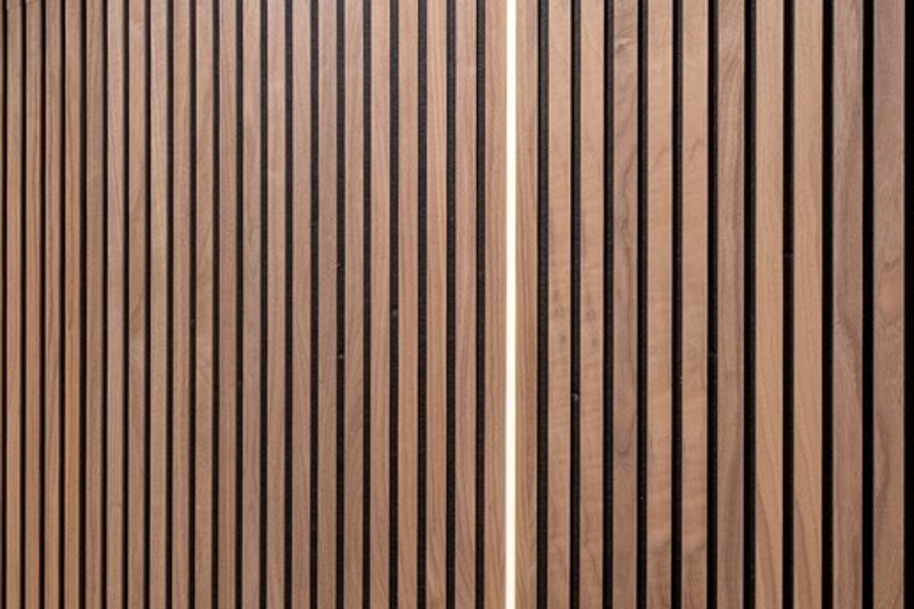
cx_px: -376
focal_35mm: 46
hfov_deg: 30.0
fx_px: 1168
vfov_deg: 28.0
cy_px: 567
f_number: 8
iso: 640
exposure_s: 1/3
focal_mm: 14
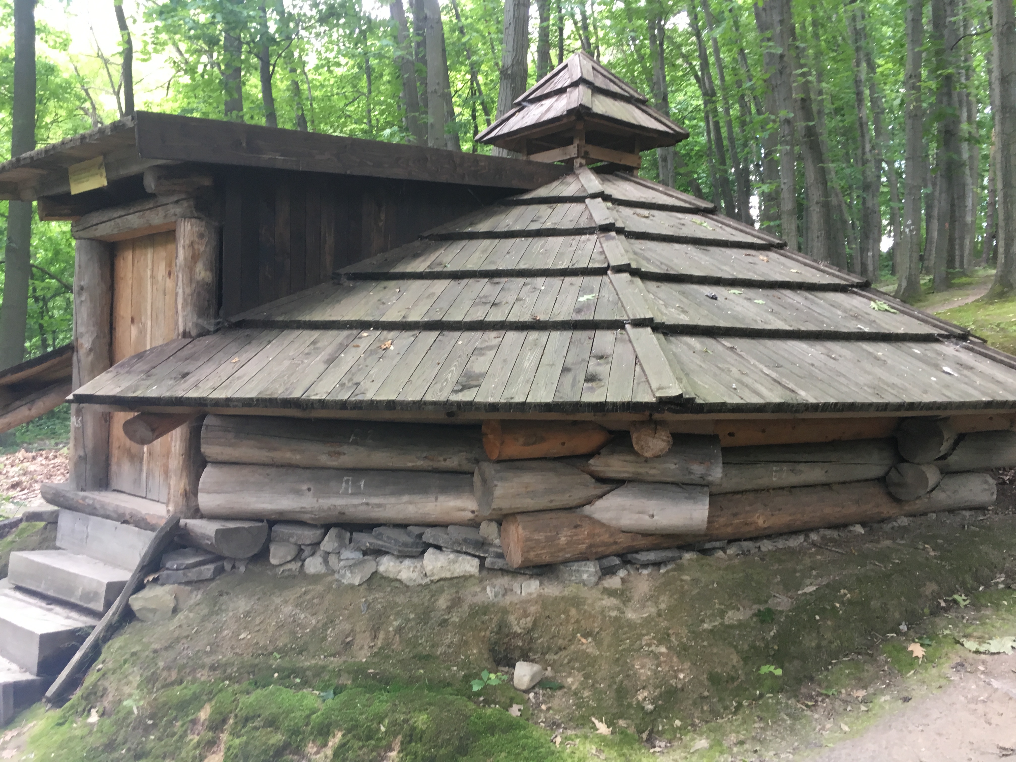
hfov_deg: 61.7
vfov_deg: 48.2
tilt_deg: +3.9
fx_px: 851
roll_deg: -1.9
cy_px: 381
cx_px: 508
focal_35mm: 29
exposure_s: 1/33
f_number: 2.2
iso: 80
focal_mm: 4.15
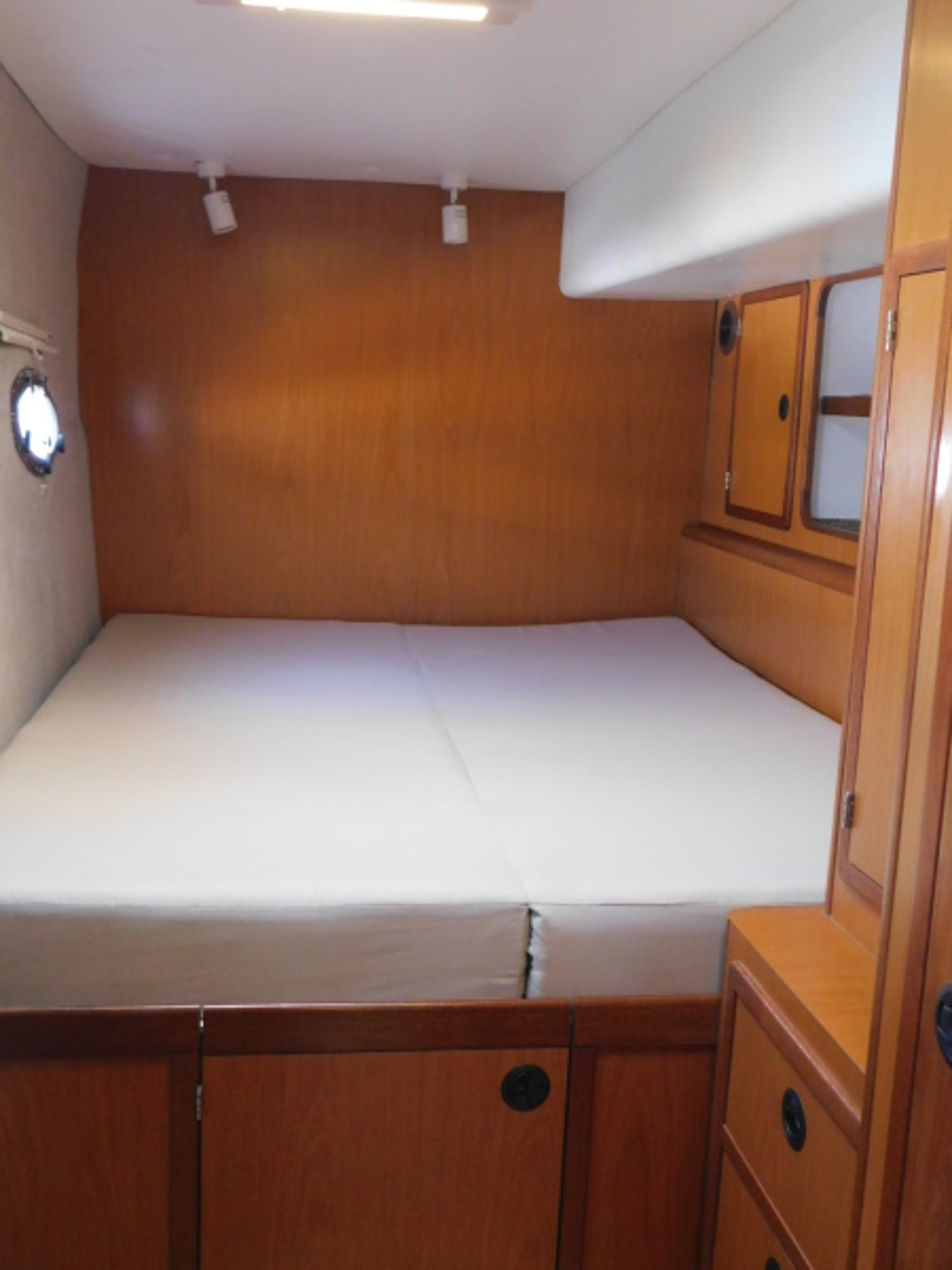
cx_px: 476
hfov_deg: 39.7
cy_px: 635
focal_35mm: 36
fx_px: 1320
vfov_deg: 51.4
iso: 400
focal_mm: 6.3
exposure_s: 1/13
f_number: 3.5
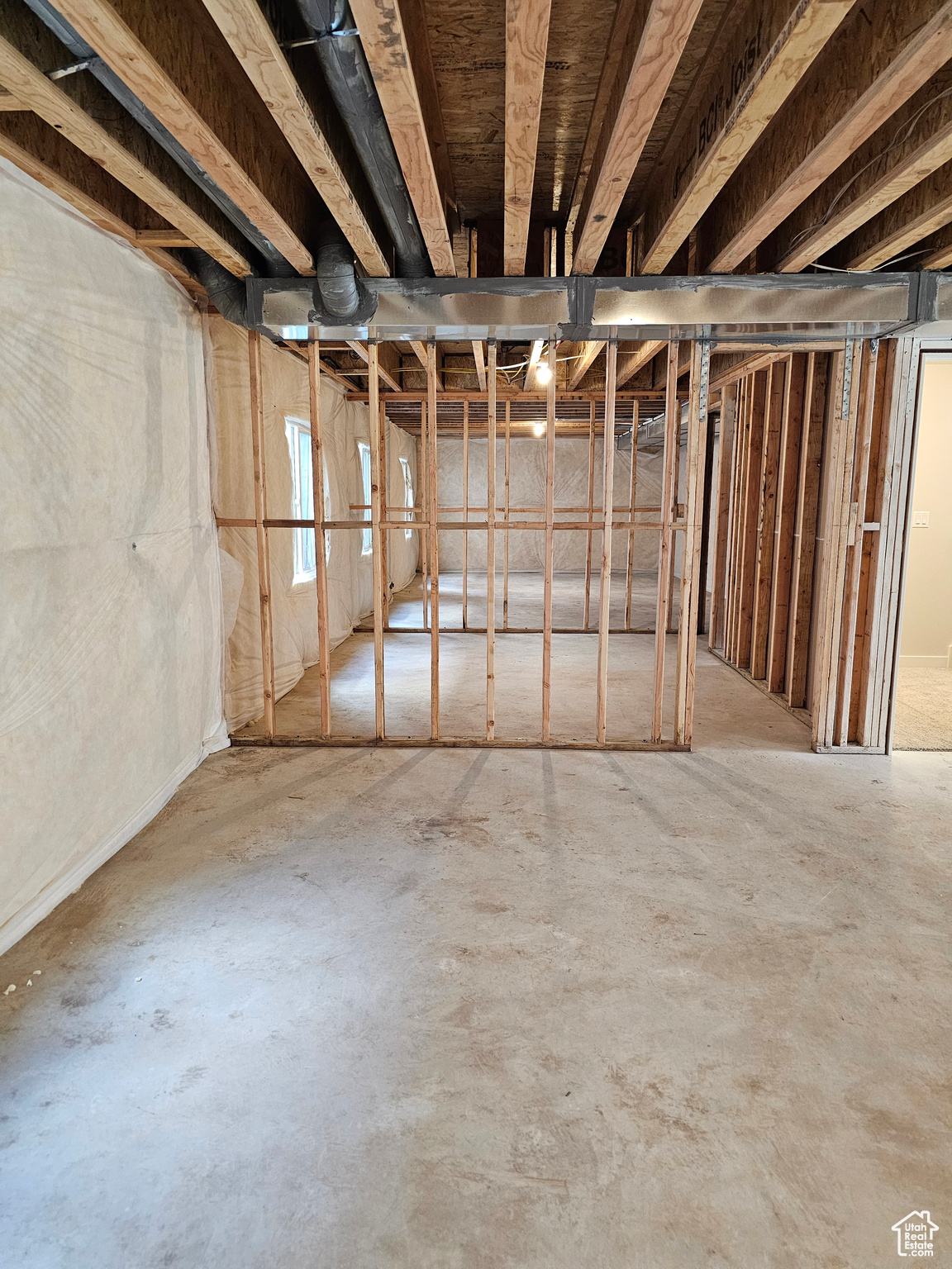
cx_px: 476
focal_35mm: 23
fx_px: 843
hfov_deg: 58.9
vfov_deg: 73.9
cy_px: 634
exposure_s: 1/120
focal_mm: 6.3
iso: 800
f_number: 1.7
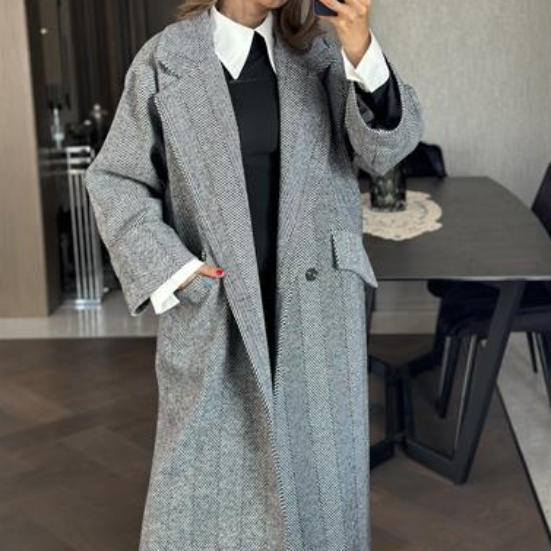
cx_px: 276
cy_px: 209
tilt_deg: -19.0
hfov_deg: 30.0
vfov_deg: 29.9
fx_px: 1026
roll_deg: +2.6
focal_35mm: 57
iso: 125
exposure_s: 1/118
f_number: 1.78
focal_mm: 6.86
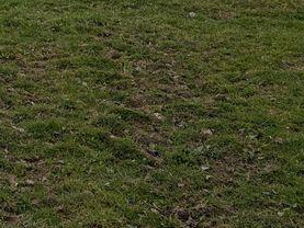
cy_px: -174
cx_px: -177
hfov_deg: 17.8
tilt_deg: +3.7
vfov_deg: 13.8
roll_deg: -1.5
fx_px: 843
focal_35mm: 96
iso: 50
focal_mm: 5.96
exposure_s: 1/3125
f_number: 1.6
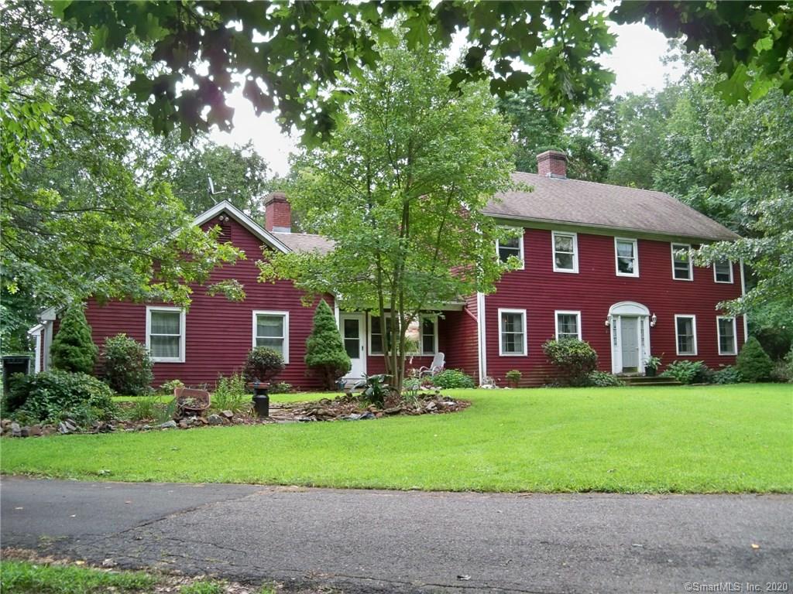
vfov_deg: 40.7
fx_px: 802
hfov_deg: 52.6
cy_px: 297
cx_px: 396
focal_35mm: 35
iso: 64
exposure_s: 1/80
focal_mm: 6.2
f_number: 3.5
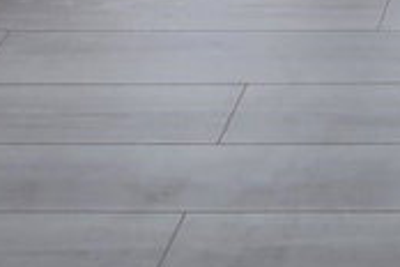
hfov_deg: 11.5
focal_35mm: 166
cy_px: -501
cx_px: 706
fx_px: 1844
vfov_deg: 7.4
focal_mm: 5.4
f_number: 1.8
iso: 40
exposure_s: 1/1142
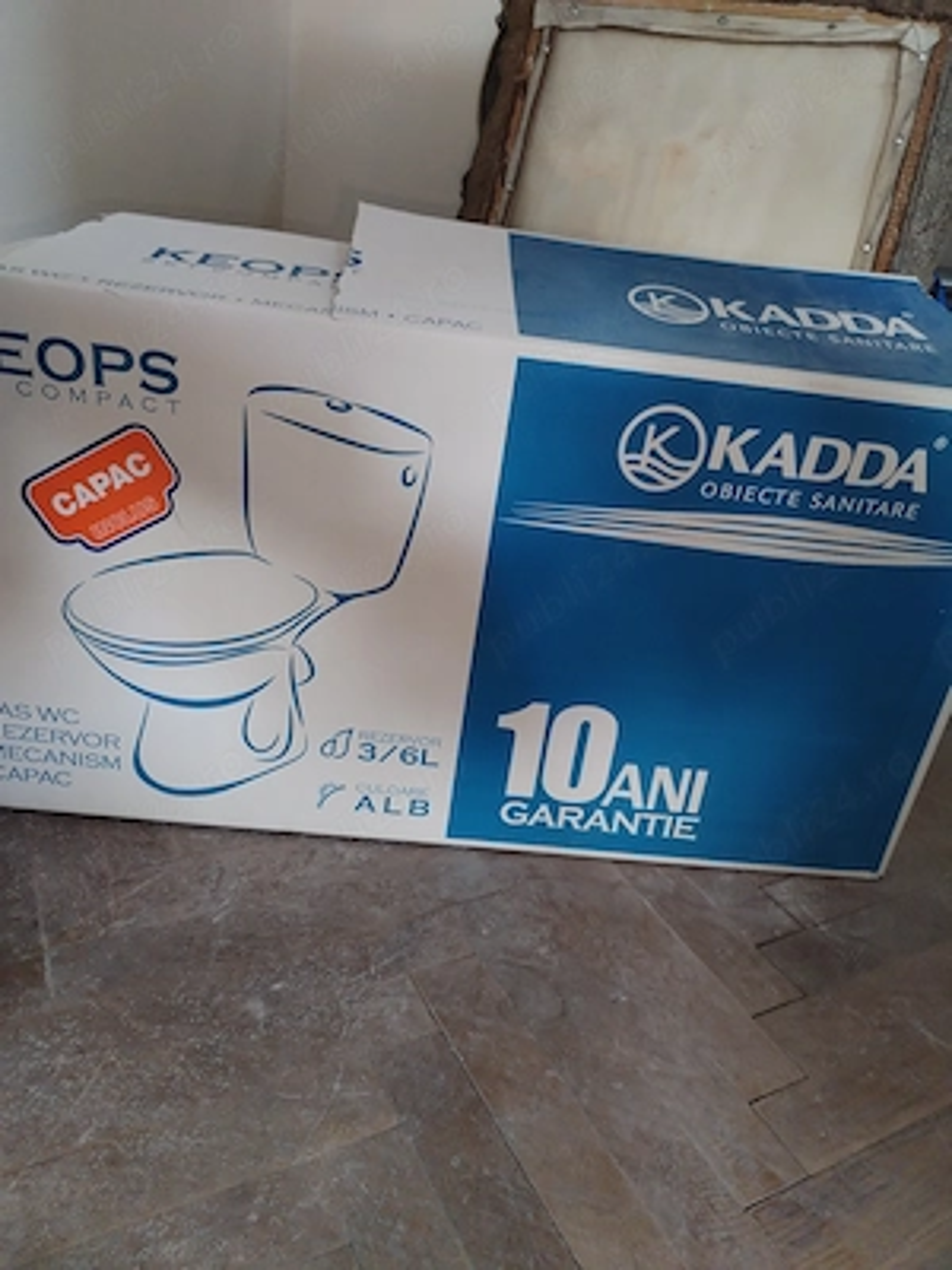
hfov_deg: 48.2
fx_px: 1063
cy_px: 635
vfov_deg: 61.7
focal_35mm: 29
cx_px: 476
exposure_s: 1/24
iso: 1110
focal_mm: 4.75
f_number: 1.8
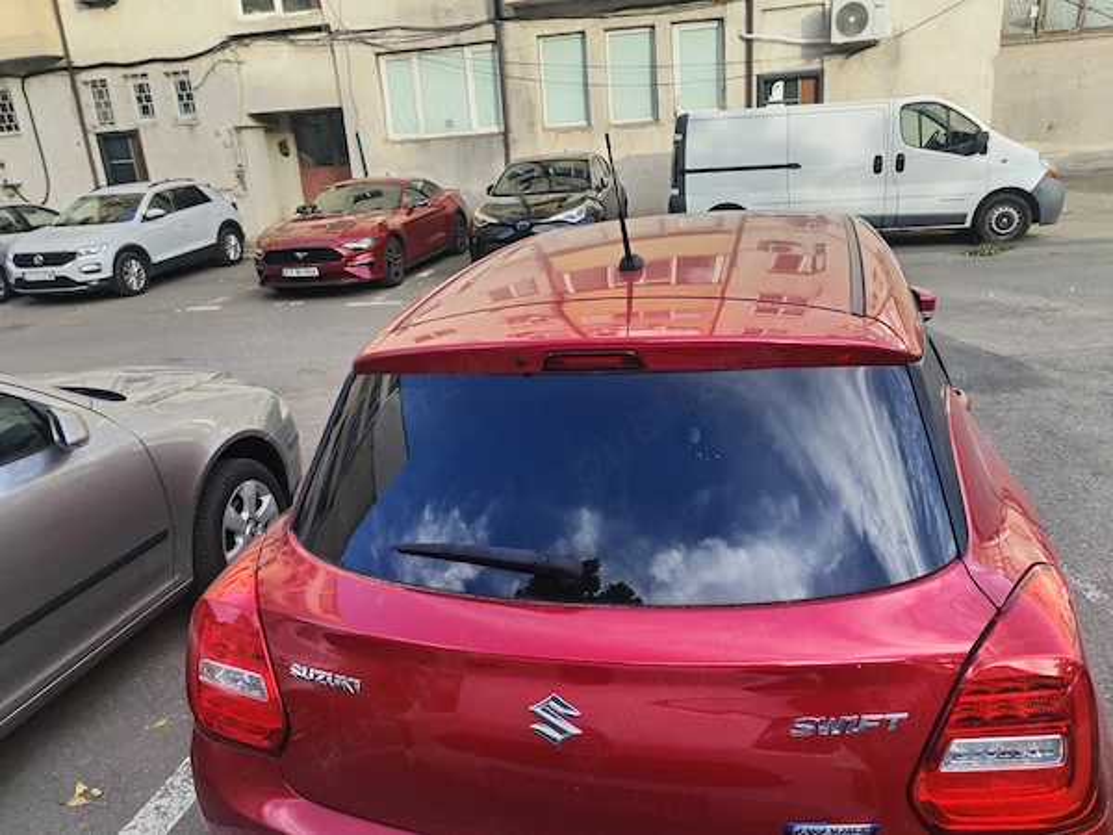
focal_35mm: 29
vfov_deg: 48.2
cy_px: 418
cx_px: 556
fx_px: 932
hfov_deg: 61.7
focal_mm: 4.75
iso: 100
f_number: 1.8
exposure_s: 1/211
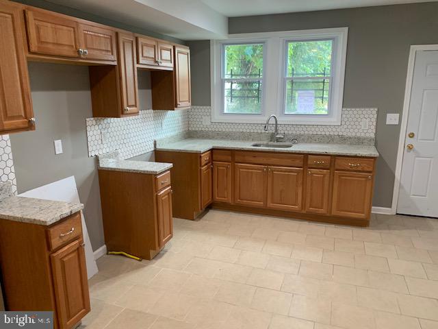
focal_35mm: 26
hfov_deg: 67.3
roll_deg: +0.8
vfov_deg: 53.1
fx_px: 329
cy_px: 164
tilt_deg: -12.5
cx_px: 219
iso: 160
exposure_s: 1/60
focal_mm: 4.25
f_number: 1.8
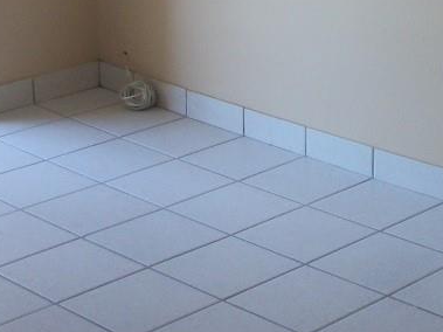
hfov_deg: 17.7
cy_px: -106
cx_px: 452
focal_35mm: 108
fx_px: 1382
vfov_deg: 13.2
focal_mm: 5.7
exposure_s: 1/30
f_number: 2.9
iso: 80
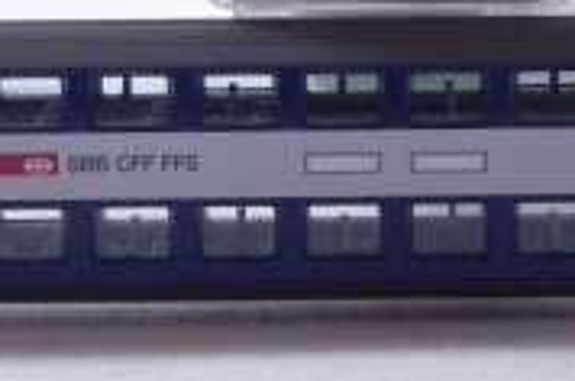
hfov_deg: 8.9
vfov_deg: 5.9
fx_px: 3699
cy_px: -6
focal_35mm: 232
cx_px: 397
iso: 640
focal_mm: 11.9
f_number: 4.4
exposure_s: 1/160
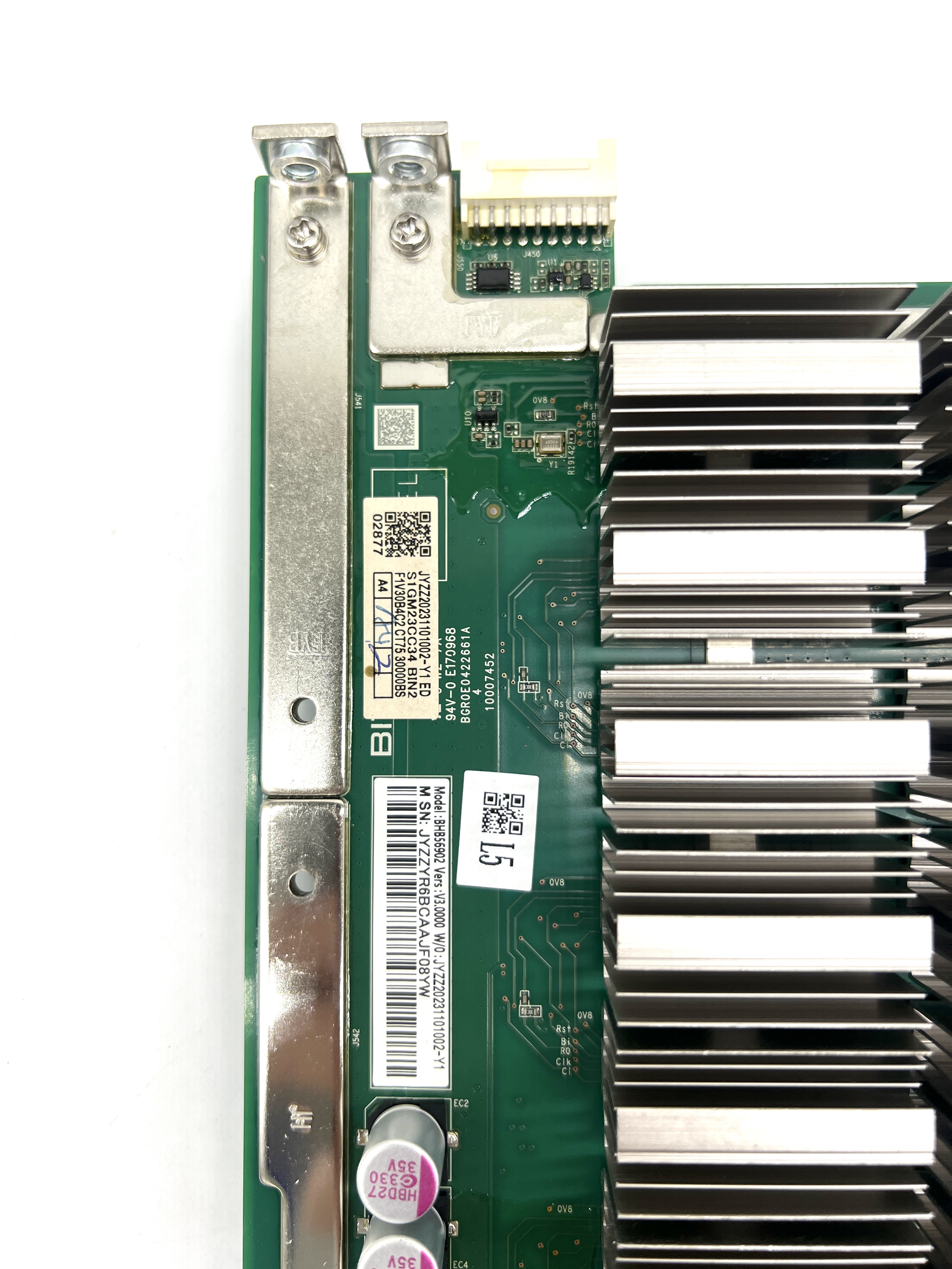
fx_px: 953
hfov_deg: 53.1
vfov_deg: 67.3
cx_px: 476
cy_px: 634
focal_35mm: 26
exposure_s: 1/632
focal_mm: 5.7
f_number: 1.5
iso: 50
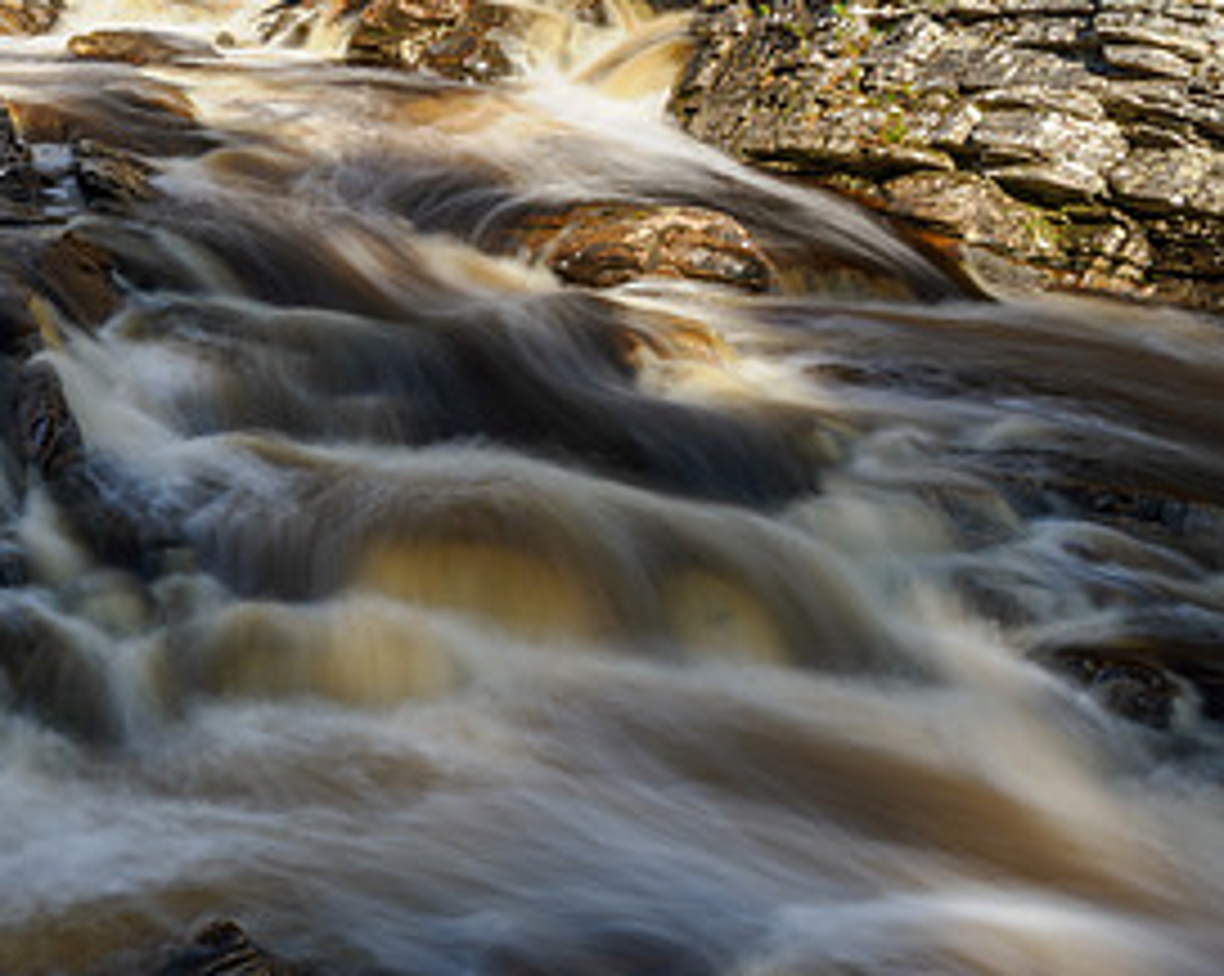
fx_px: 1809
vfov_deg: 29.2
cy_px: 128
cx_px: -4
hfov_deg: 34.0
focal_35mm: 50
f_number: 7.1
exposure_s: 2
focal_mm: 12
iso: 200
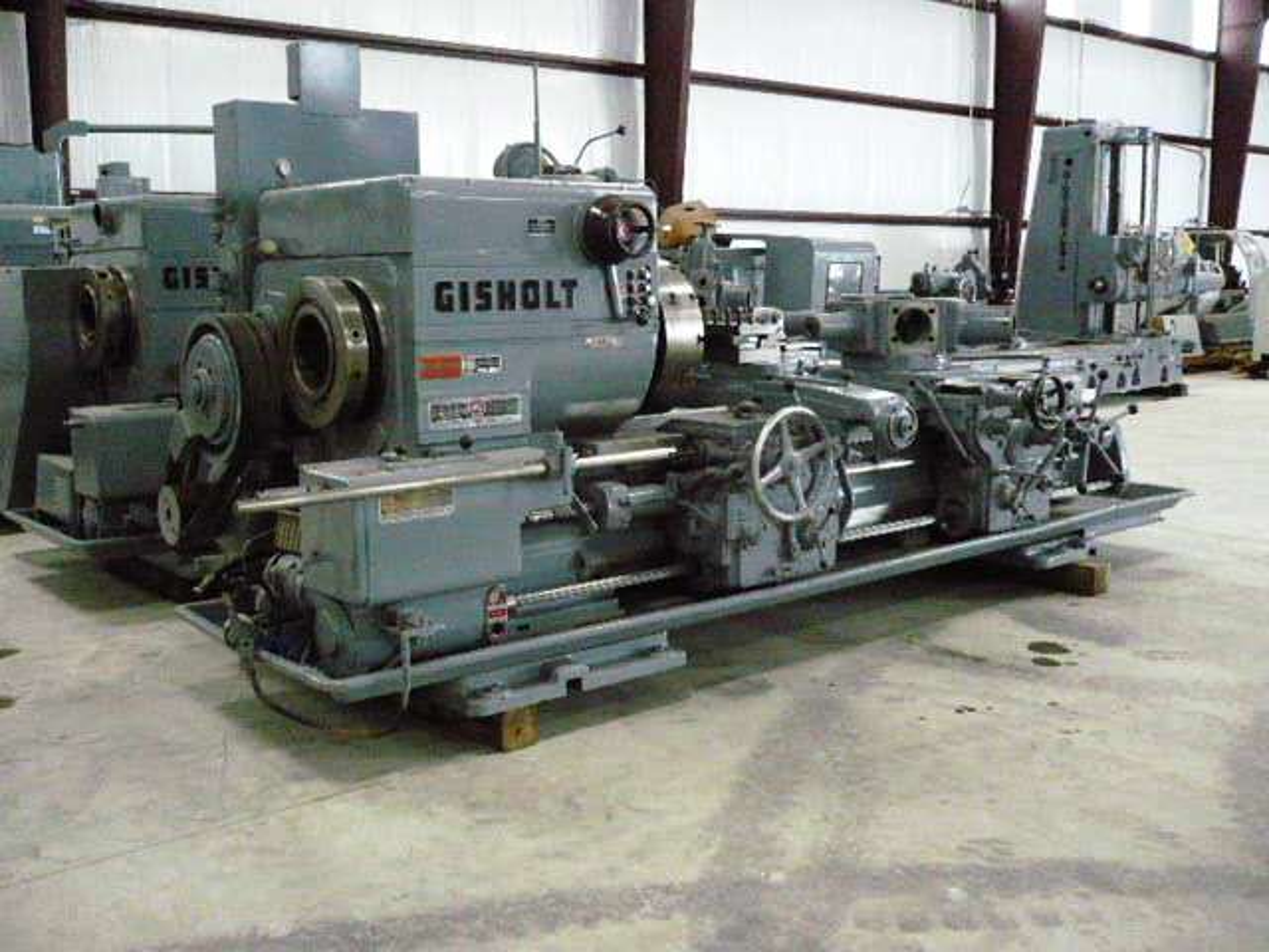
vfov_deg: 40.7
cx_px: 634
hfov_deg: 52.6
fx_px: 1283
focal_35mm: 35
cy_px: 476
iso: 800
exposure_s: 1/100
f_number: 2.8
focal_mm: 5.8
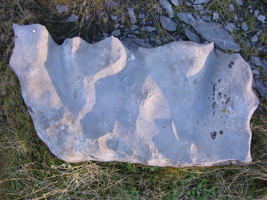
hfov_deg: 52.6
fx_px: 270
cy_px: 100
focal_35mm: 35
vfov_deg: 40.7
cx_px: 134
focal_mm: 8.9
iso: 50
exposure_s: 1/46.5
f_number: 3.2
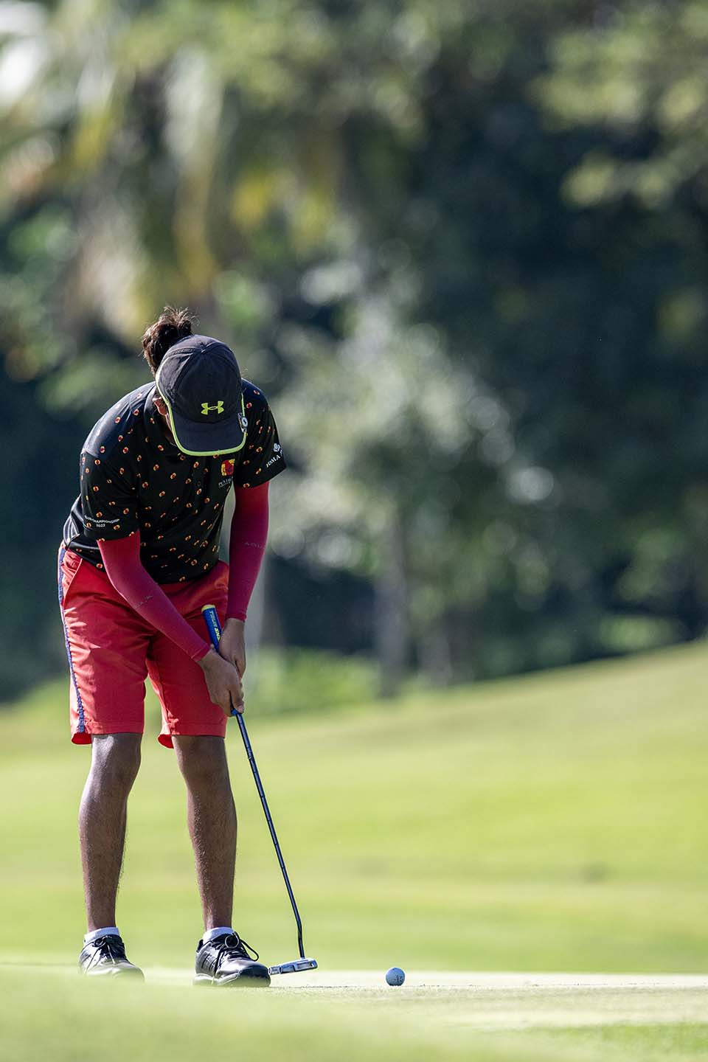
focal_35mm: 400
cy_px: 531
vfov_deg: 5.2
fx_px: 11799
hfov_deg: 3.4
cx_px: 354
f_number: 4.5
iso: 800
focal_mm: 400
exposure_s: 1/2500
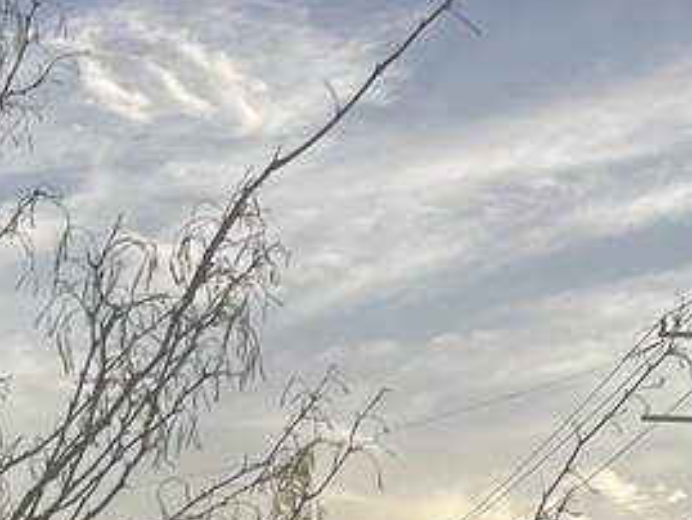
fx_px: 2780
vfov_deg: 10.1
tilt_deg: -0.3
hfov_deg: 14.0
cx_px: 15
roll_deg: -2.3
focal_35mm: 139
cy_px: 916
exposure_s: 1/833
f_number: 1.5
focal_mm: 5.7
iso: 50
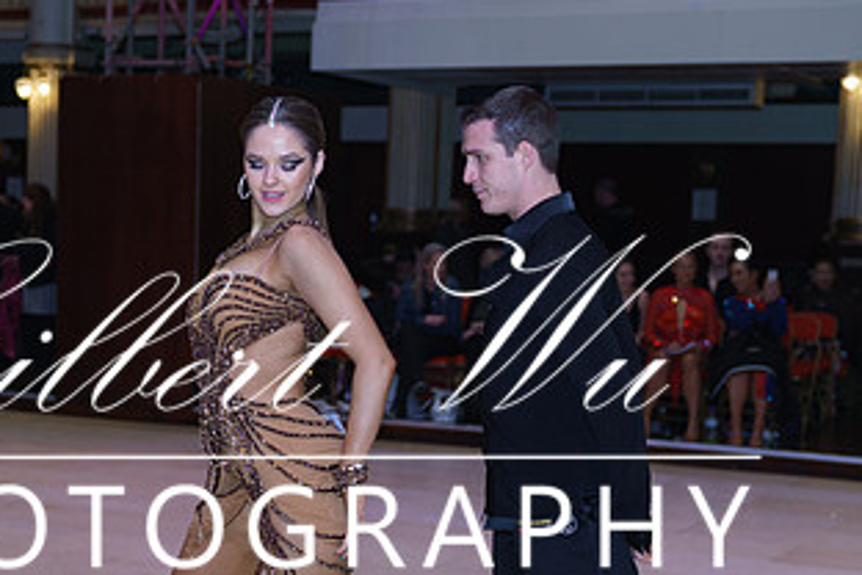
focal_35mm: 78
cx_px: 274
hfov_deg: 25.8
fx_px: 1868
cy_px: 444
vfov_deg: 17.4
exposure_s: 1/200
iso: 400
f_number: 2.8
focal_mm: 42
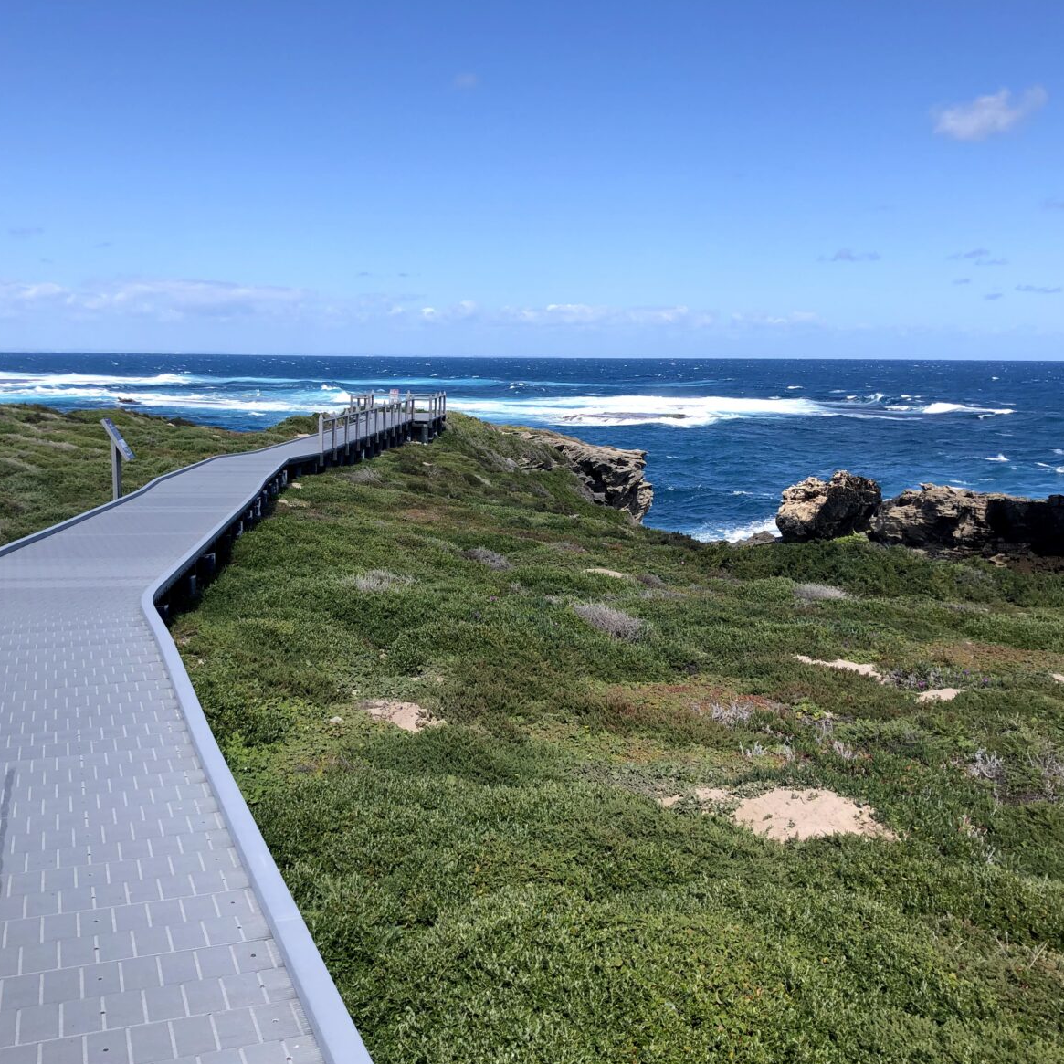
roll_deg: -1.7
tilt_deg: -8.0
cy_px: 543
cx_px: 461
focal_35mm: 34
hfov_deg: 48.3
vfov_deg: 48.4
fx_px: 1182
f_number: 1.8
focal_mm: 3.99
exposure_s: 1/2000
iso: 20
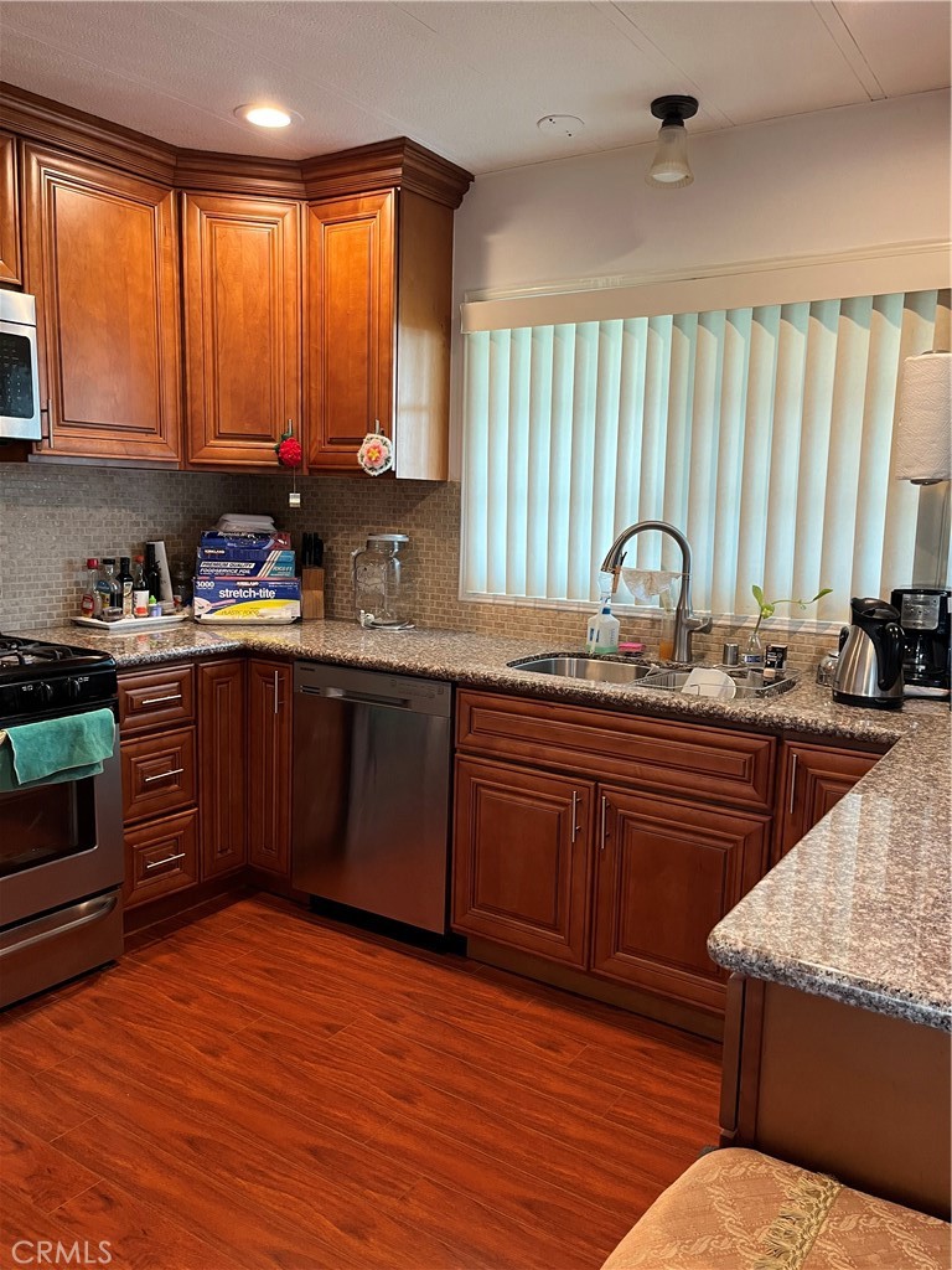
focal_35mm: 26
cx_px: 476
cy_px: 635
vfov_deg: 67.3
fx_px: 953
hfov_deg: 53.1
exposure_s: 1/60
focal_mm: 5.1
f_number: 1.6
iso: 160
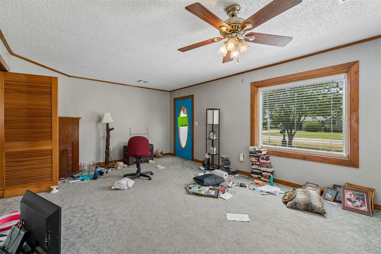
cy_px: 127
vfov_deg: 77.3
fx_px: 159
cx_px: 190
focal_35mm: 15
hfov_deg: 100.4
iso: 200
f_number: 6.3
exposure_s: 1/60
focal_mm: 10
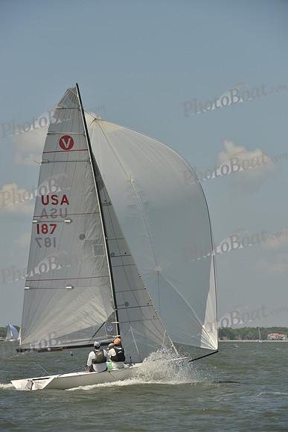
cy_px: 216
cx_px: 144
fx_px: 2398
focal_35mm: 200
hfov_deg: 6.9
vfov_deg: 10.3
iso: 280
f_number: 9
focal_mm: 200
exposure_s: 1/1600
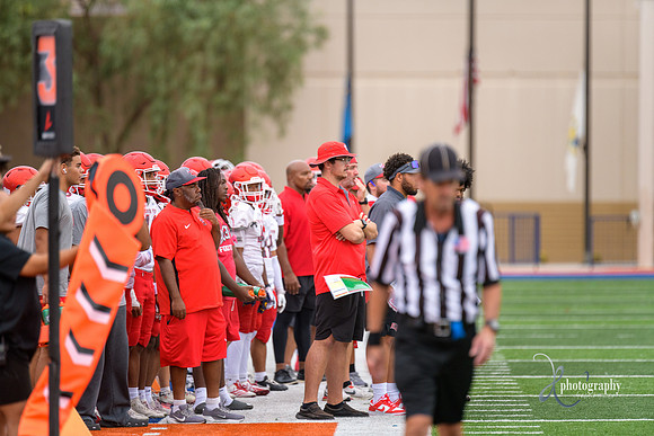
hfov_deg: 6.9
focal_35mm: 300
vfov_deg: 4.6
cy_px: 218
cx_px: 327
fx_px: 5451
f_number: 2.8
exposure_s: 1/800
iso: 500
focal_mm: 300
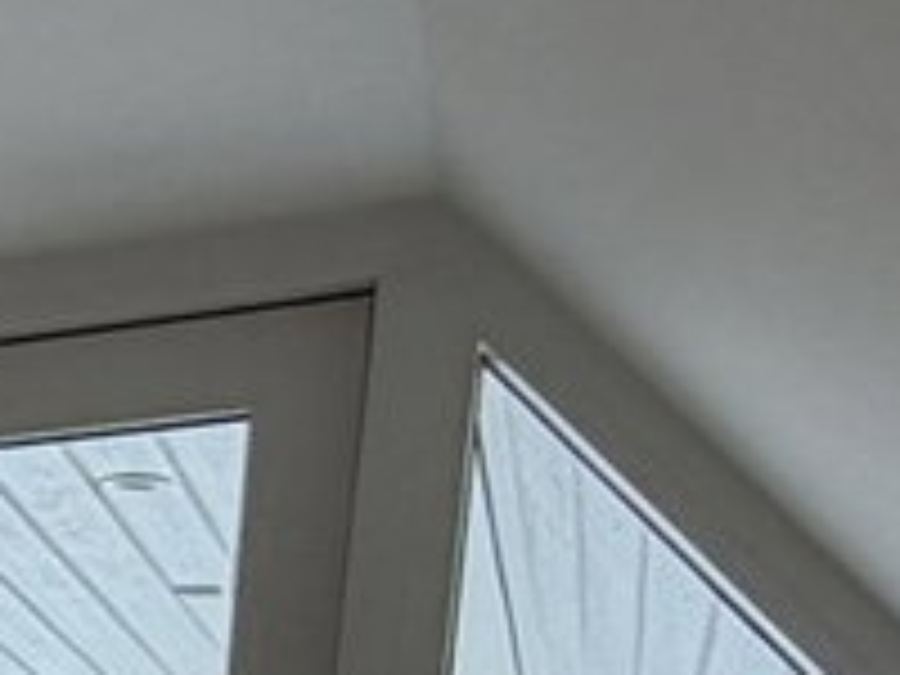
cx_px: -1580
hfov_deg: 11.9
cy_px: 1498
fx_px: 2912
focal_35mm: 112
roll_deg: -0.8
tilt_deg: -7.5
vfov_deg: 11.4
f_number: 2.2
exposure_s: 1/171
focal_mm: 2.22
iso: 40
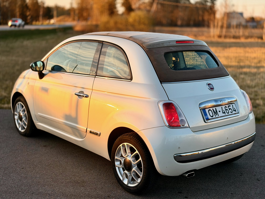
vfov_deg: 30.3
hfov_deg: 39.7
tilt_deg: -12.4
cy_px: 100
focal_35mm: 48
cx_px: 132
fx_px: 367
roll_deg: -0.9
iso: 64
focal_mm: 6.76
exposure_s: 1/1167
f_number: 1.78
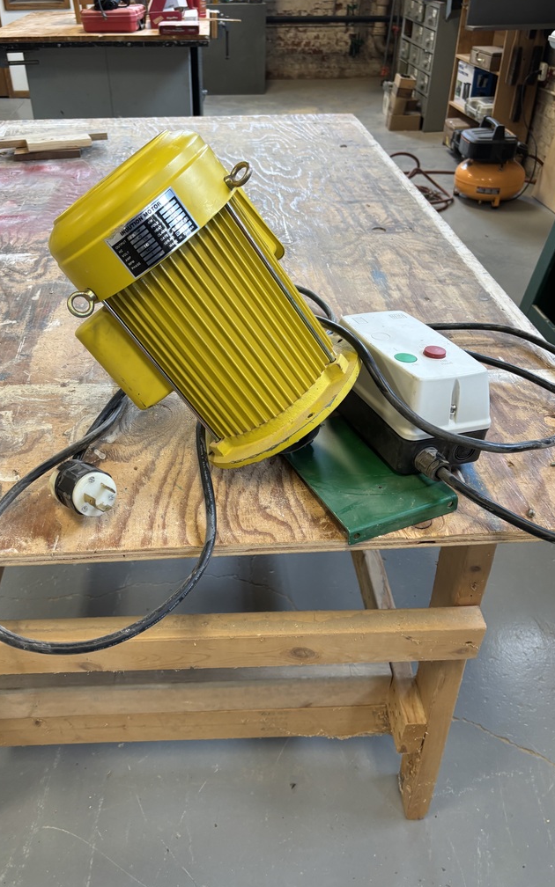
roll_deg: -1.3
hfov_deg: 44.4
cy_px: 439
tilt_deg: -37.1
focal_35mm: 28
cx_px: 241
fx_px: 678
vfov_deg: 66.5
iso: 100
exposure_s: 1/120
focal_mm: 5.96
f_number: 1.6
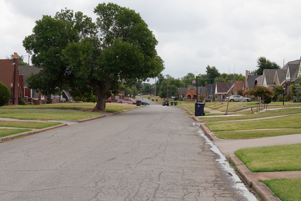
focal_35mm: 48
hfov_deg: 40.7
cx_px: 194
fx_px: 401
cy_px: 89
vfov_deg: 28.1
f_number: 11
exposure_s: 1/100
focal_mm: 37
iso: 100
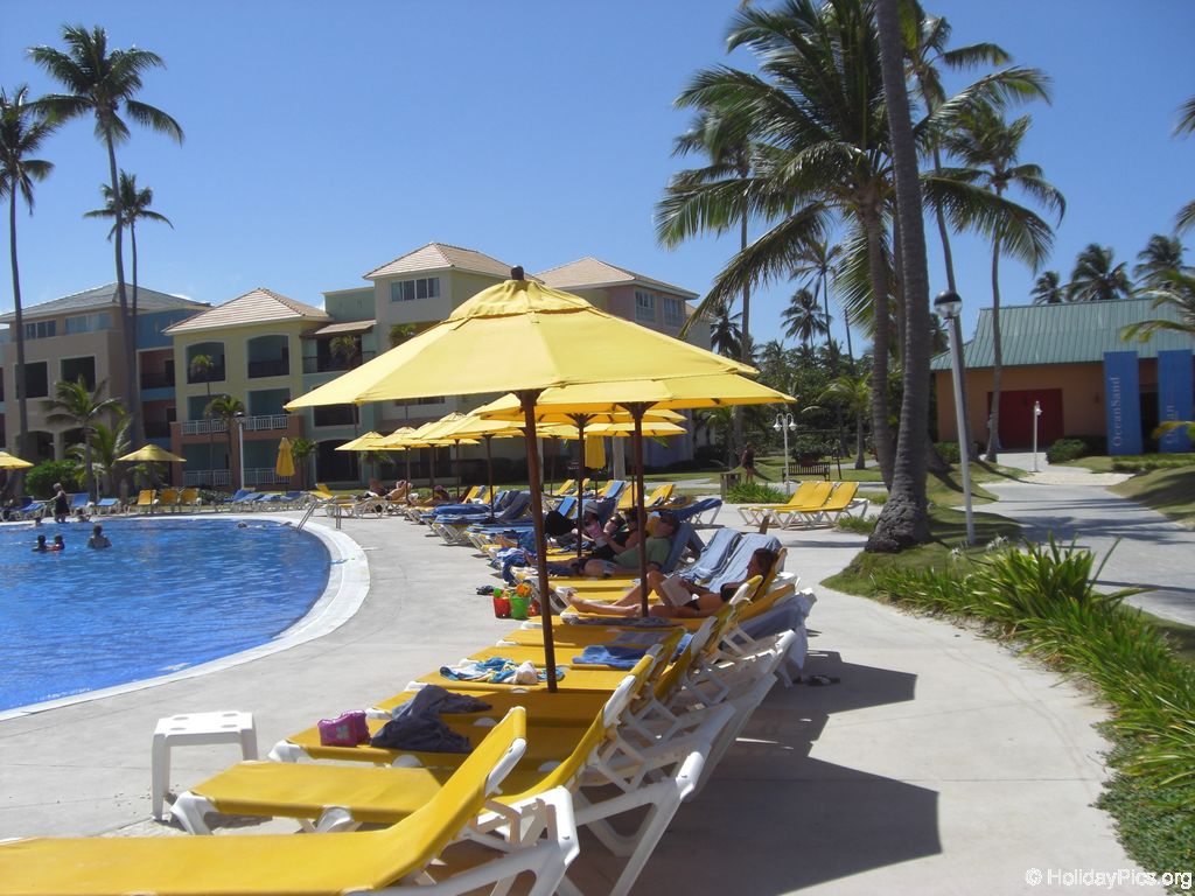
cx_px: 598
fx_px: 1312
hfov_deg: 49.0
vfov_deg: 37.7
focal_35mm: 38
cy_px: 448
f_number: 8
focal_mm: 6.2
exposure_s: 1/250
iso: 64
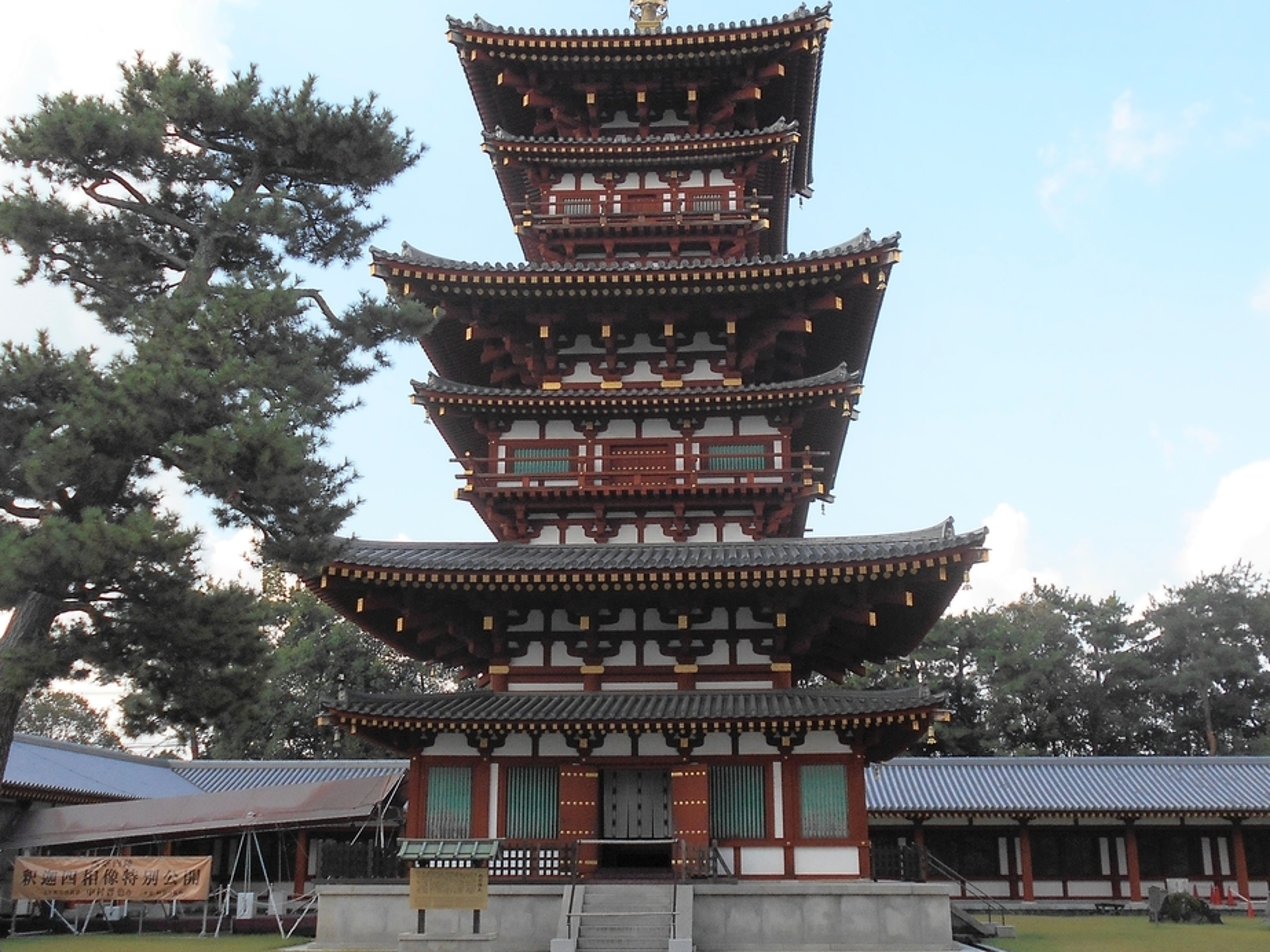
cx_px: 655
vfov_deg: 36.8
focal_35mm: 39
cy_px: 413
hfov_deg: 47.9
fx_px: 1431
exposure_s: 1/500
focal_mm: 5.1
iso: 80
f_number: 3.4
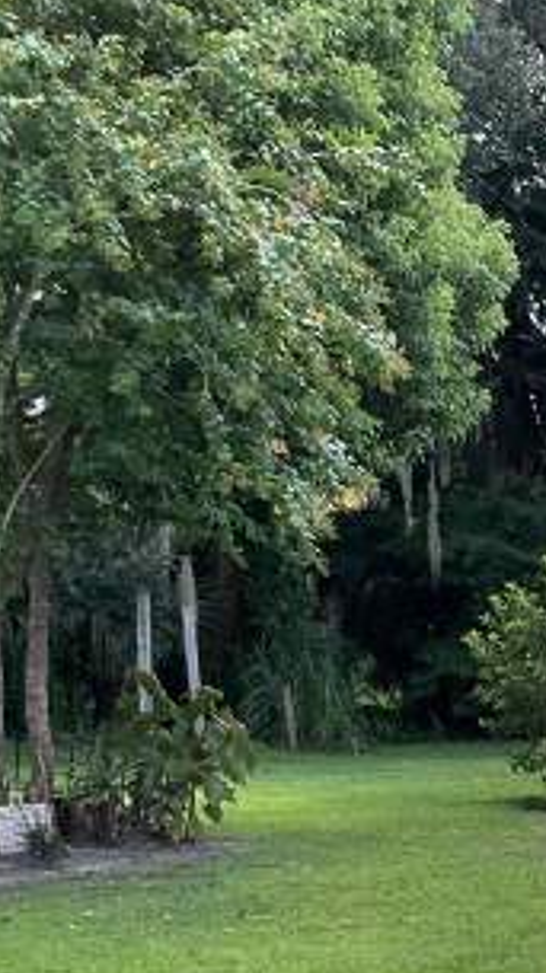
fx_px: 2142
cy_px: 871
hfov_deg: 12.9
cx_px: 1041
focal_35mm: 83
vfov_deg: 24.9
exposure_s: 1/220
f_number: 1.8
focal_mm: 3
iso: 20
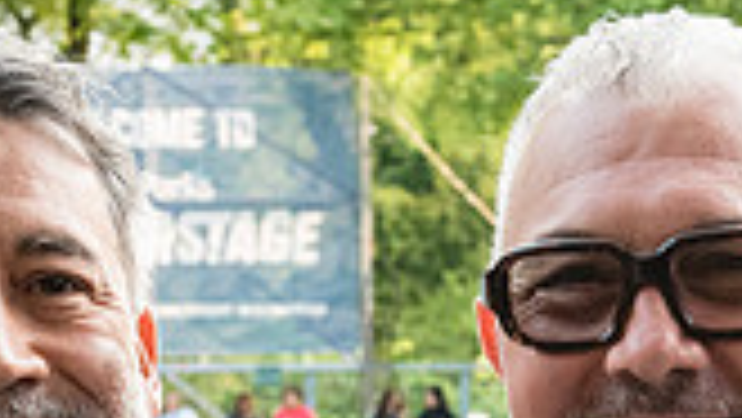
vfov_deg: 7.5
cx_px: 516
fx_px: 3090
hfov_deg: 13.7
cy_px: 811
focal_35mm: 157
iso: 4000
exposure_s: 1/640
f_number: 5.6
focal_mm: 38
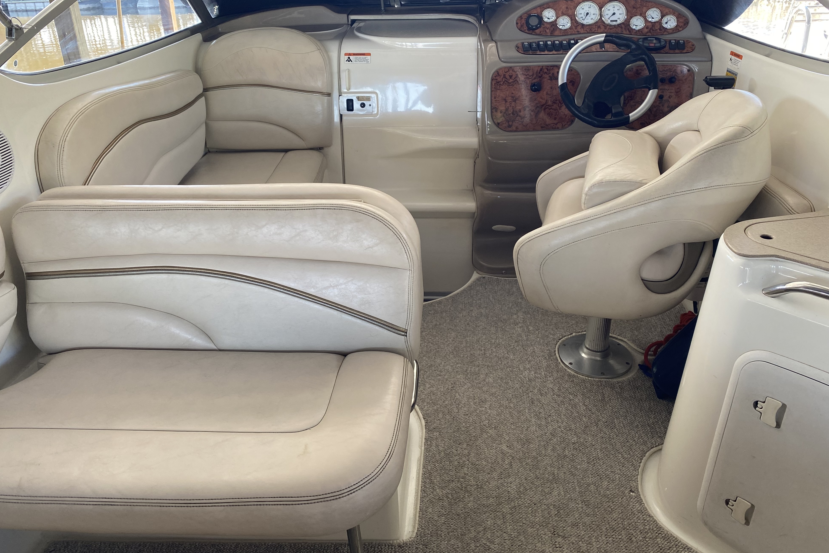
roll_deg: +1.6
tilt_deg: -23.7
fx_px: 645
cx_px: 412
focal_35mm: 28
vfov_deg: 46.4
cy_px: 266
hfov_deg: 65.5
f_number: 1.8
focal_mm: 4.25
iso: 100
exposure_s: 1/122
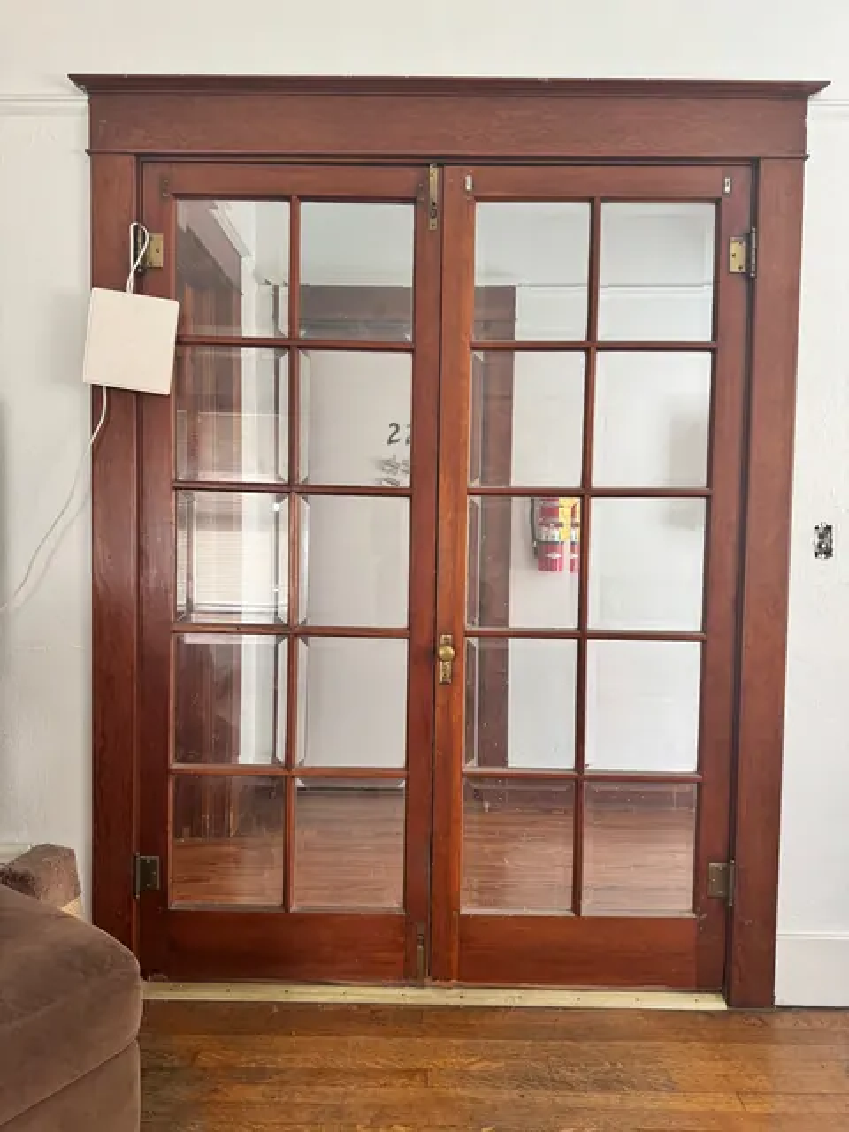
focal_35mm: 24
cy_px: 566
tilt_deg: -2.9
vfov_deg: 71.6
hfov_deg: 56.8
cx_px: 424
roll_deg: -1.0
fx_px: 785
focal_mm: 6.76
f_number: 1.78
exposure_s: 1/87
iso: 200
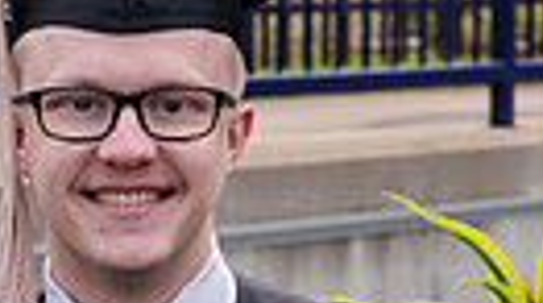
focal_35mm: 256
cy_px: 459
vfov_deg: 4.7
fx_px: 3678
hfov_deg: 8.4
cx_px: 58
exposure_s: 1/200
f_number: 5.6
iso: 125
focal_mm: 55
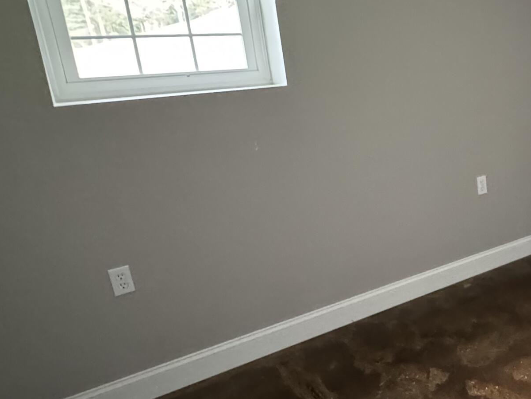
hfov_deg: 45.6
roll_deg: +2.2
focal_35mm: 35
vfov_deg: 40.7
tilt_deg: -15.3
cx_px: 514
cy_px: 185
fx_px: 537
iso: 1250
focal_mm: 2.22
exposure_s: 1/40
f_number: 2.2
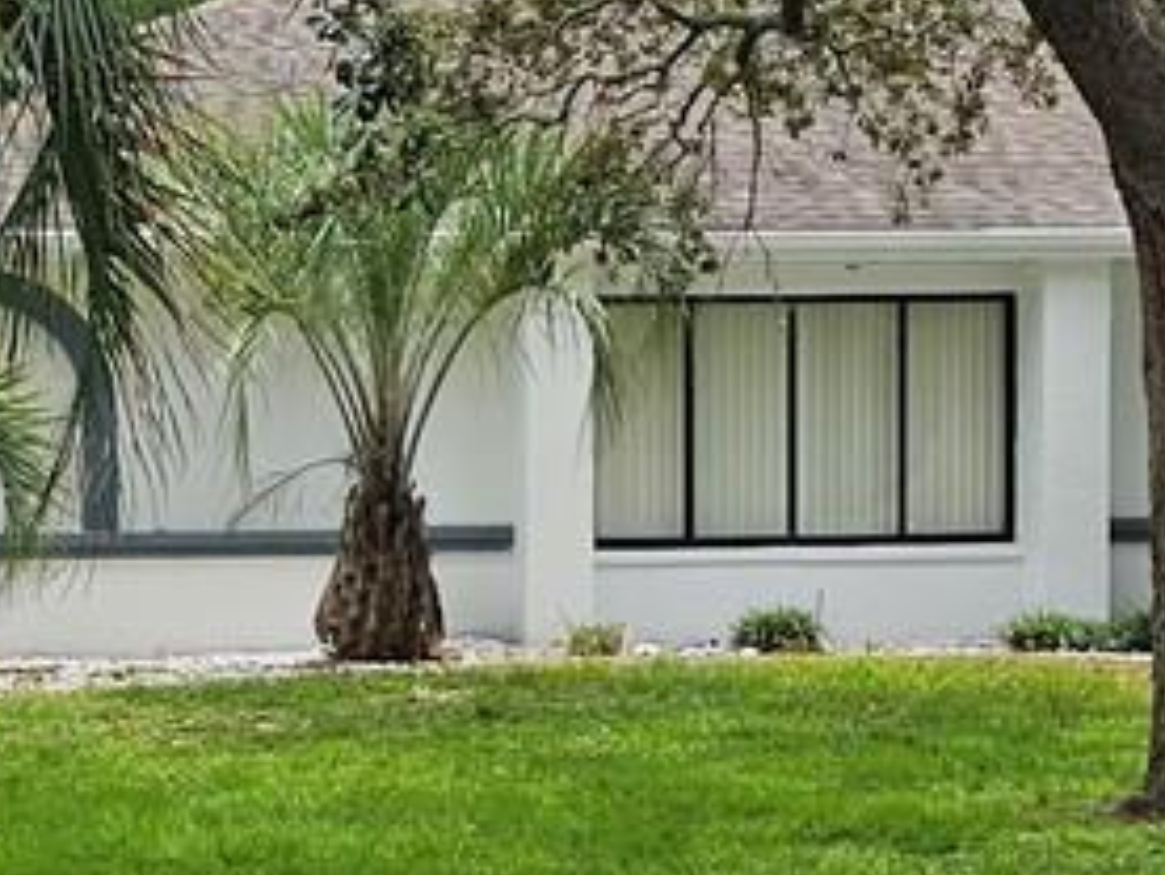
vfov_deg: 11.1
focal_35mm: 133
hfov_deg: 14.8
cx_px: 273
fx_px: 4478
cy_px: 724
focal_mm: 6.3
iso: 10
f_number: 1.7
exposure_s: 1/631
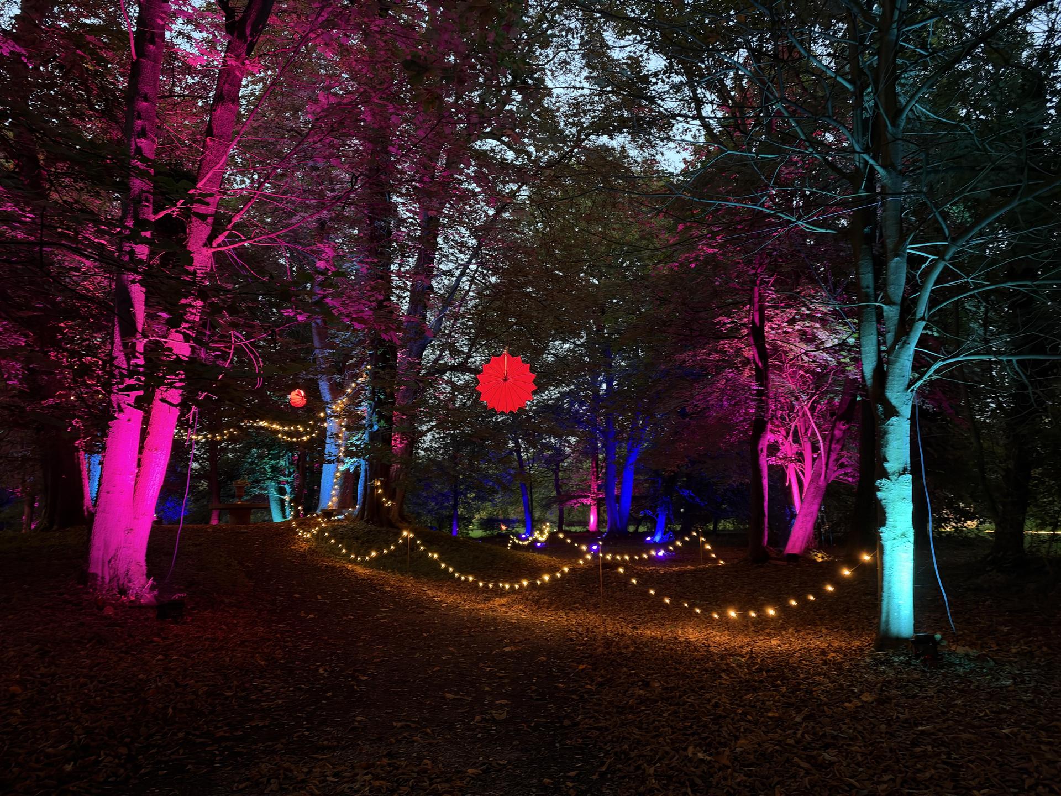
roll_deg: +0.1
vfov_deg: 56.8
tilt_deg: +8.9
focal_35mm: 24
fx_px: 736
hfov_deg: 71.6
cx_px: 530
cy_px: 398
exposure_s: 1/25
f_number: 1.48
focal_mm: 6.93
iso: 800
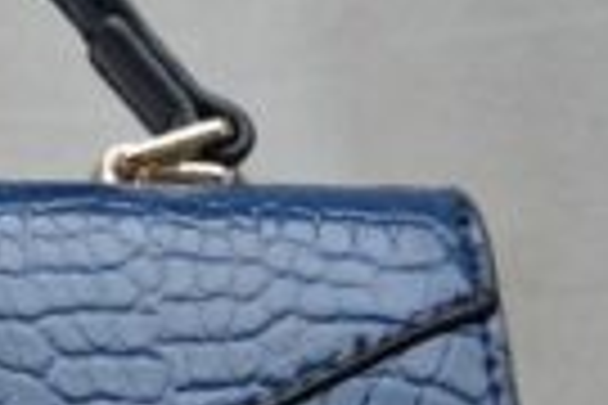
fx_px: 2634
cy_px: 531
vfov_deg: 8.7
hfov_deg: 12.5
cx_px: -288
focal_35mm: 156
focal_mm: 35
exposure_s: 1/250
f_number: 8
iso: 800
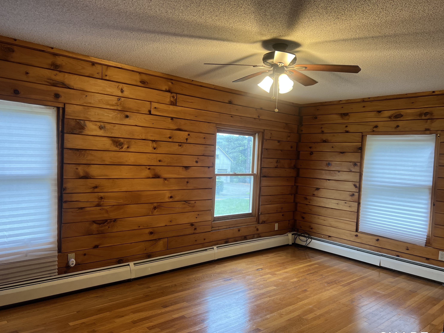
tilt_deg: -3.1
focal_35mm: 27
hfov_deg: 65.3
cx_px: 218
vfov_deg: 51.4
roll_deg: -2.0
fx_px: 346
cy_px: 171
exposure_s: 1/120
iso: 100
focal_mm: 5.7
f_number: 1.5
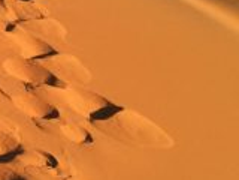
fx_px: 753
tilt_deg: -4.1
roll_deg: +1.8
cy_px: 81
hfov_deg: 16.1
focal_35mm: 109
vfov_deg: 13.6
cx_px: -149
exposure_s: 1/933
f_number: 2.2
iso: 32
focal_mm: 4.15
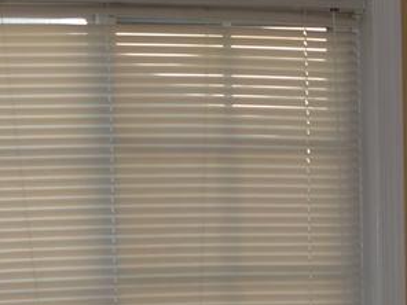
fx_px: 1481
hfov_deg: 15.6
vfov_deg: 11.4
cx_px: 121
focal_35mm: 126
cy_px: 405
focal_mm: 18
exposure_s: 1/200
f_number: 3.5
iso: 100
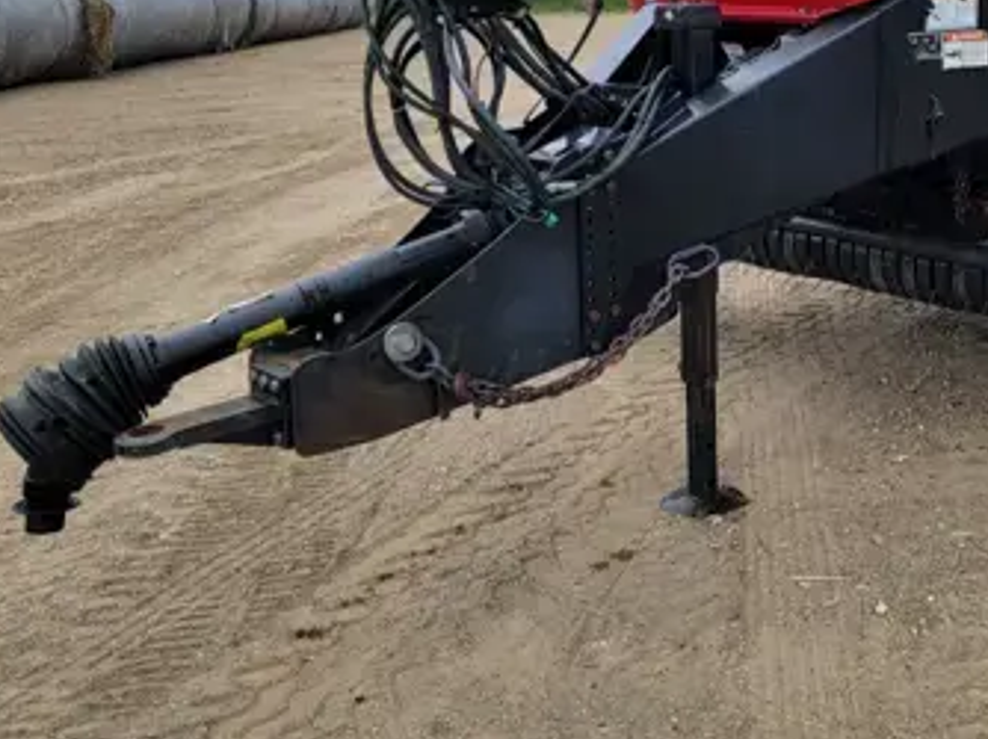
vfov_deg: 30.0
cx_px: 811
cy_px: 65
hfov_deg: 39.4
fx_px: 1312
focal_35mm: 46
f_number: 1.8
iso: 16
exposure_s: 1/684
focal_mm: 6.7
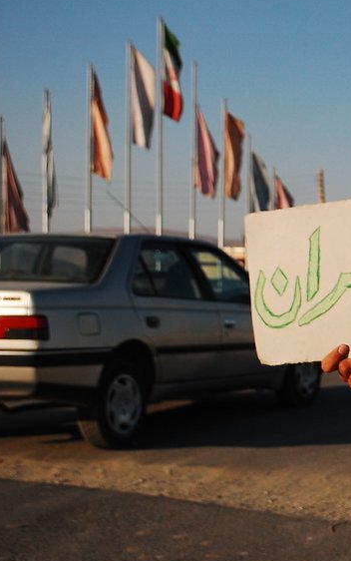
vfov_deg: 23.3
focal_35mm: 89
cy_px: 293
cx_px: 505
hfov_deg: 13.9
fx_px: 1360
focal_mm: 32
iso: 400
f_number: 5.6
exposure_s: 1/2500
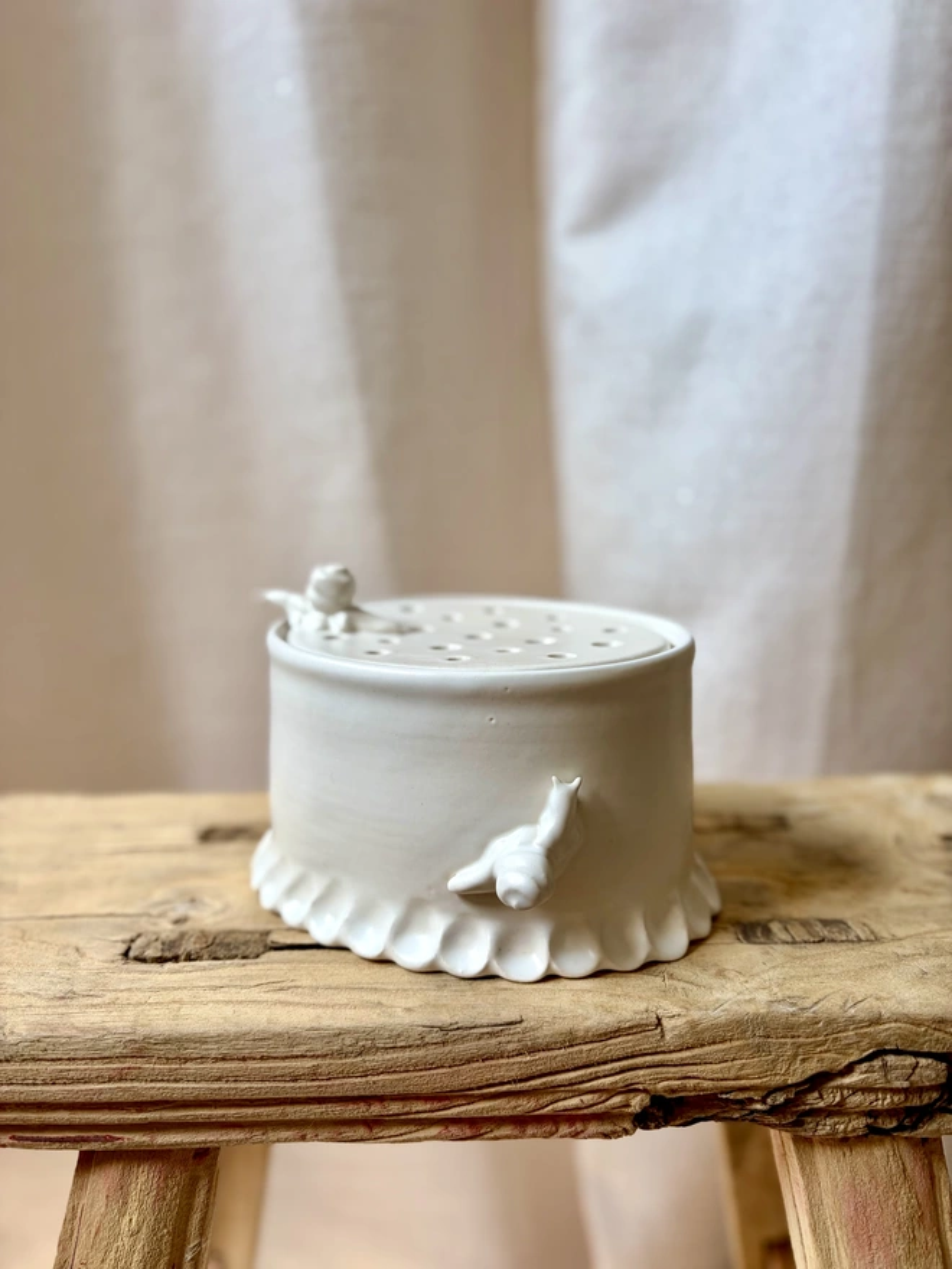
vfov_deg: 67.3
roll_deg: +0.2
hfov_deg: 53.1
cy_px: 634
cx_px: 476
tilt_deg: -10.5
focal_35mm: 26
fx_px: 953
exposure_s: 1/245
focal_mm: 5.96
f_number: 1.6
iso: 40
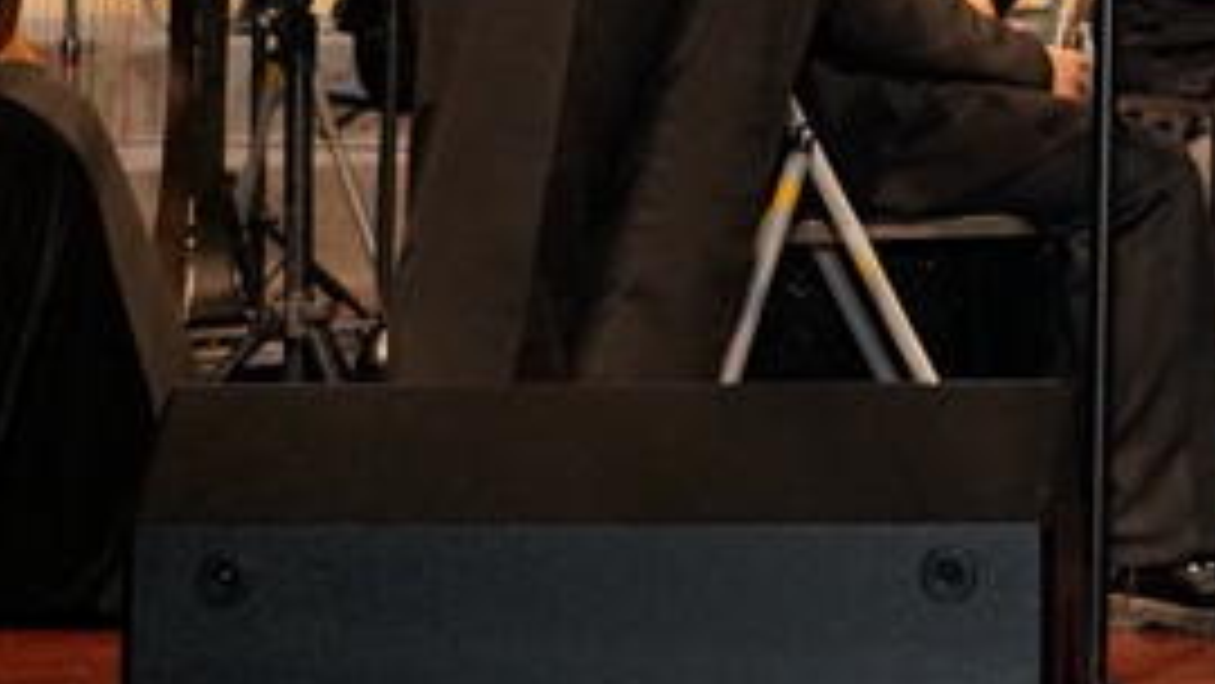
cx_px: 1647
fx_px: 5800
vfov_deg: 6.6
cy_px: -482
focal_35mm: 180
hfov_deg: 11.6
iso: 1600
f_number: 4
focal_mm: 39
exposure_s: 1/200
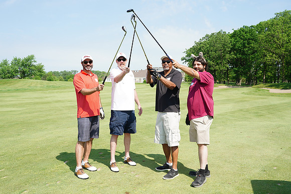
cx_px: 146
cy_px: 97
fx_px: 283
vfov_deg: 37.9
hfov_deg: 54.4
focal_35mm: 35
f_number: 8
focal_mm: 35
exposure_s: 1/200
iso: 125
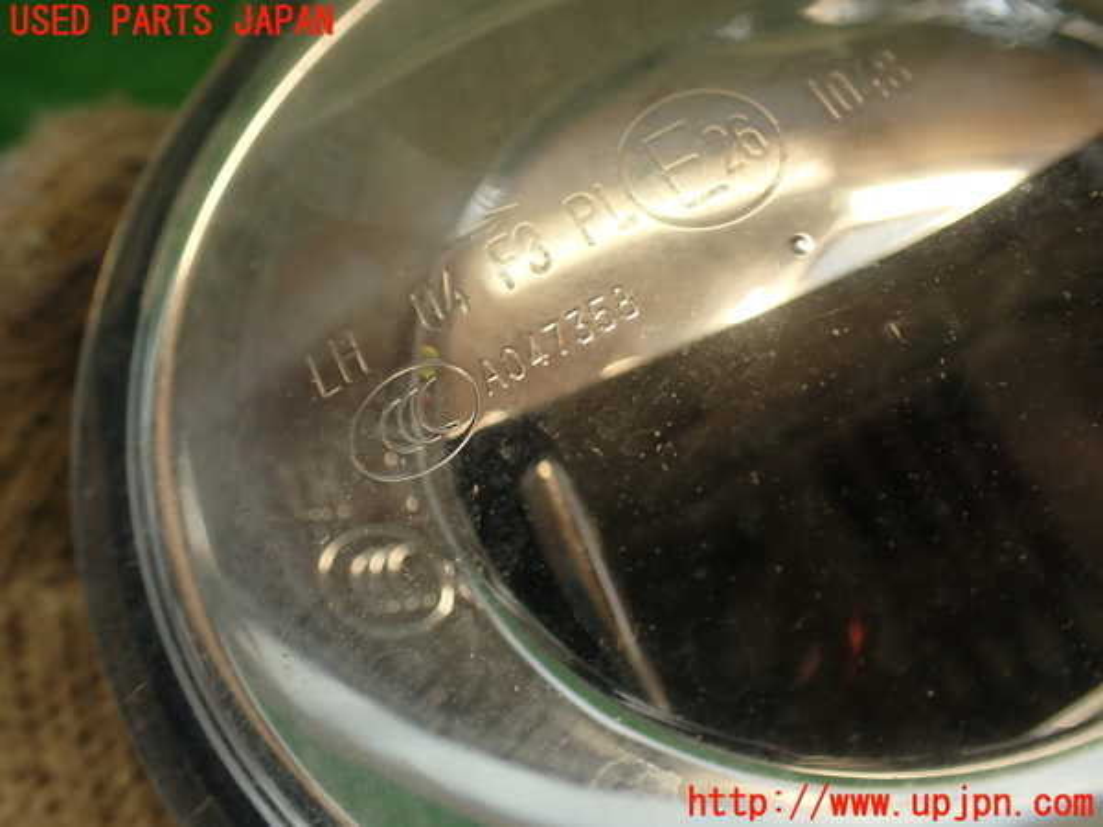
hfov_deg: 56.8
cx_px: 552
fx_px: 1020
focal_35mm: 32
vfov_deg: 44.2
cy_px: 414
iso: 160
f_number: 2.4
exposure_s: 1/60
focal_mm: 5.79
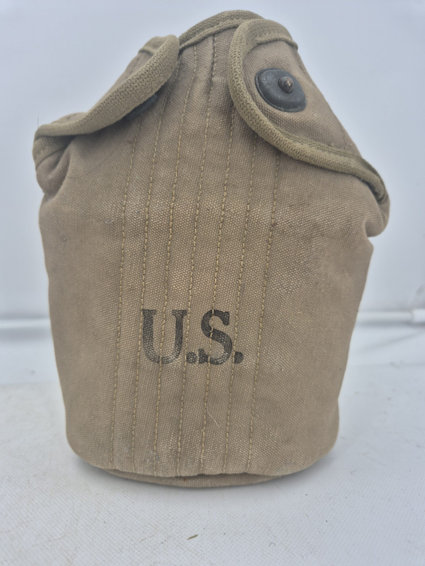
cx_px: 212
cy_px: 283
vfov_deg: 73.9
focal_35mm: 23
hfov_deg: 58.9
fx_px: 377
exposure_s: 1/464
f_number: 1.8
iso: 25
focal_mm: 5.4
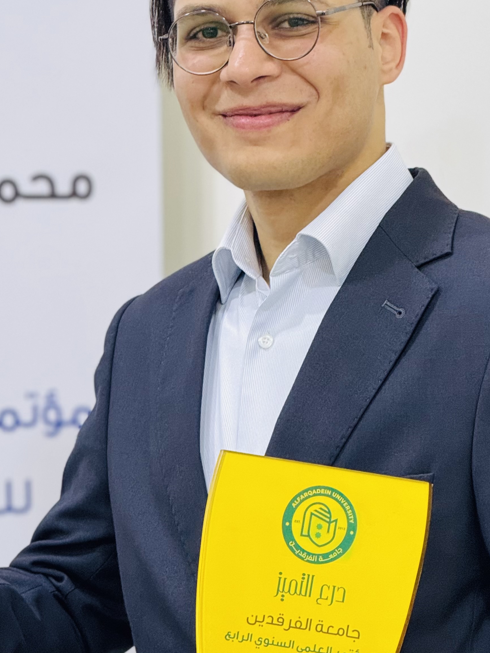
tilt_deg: -2.5
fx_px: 3945
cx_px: 188
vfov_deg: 9.5
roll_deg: -0.1
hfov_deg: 7.1
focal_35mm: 209
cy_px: 350
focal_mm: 15.66
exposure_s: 1/60
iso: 320
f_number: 2.8
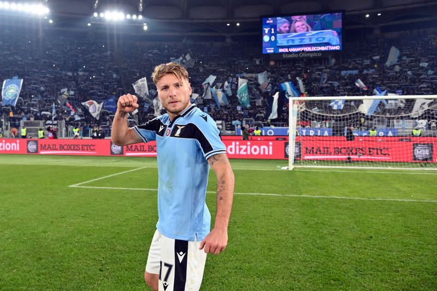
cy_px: 146
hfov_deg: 73.8
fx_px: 291
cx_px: 218
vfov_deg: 53.1
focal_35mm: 24
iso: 2000
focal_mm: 24
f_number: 4.5
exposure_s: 1/800
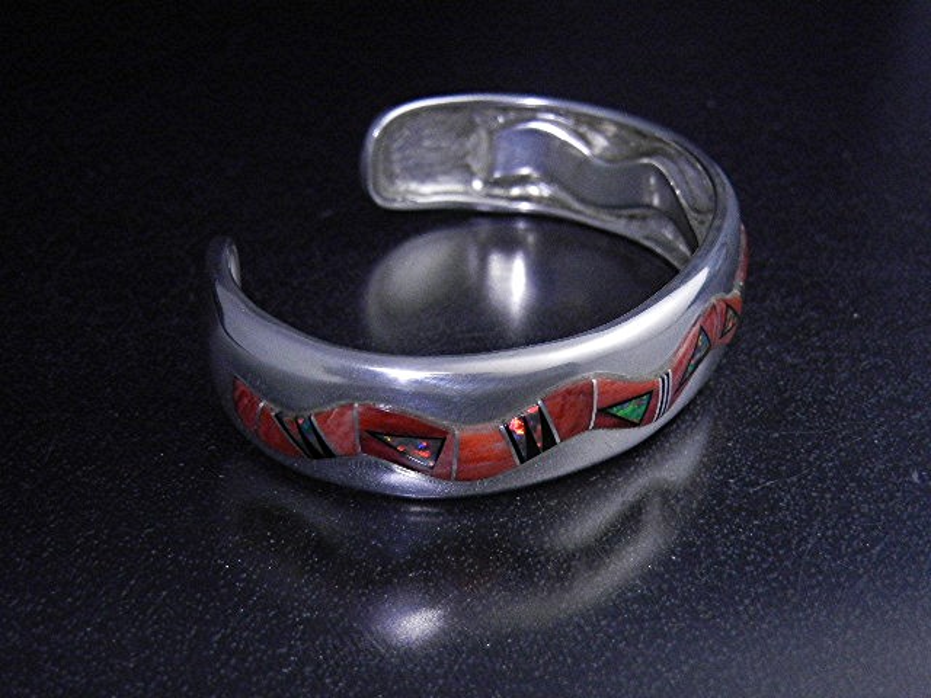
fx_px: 1587
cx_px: 466
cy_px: 349
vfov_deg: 24.8
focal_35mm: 59
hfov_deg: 32.7
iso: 800
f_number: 8
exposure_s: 1/30
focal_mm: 10.6
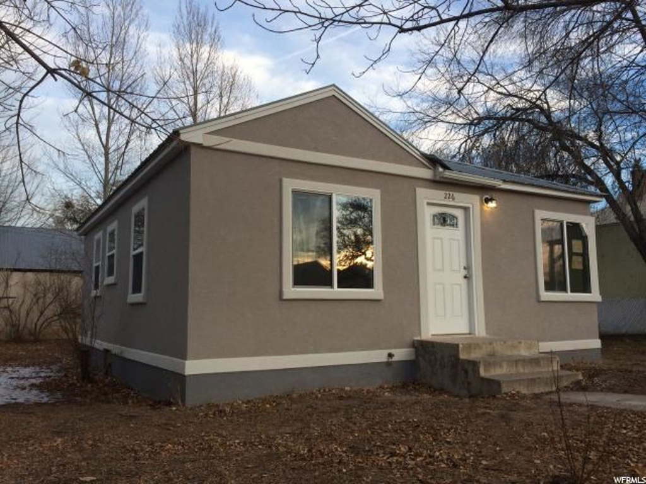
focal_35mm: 29
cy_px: 242
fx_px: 541
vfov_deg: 48.2
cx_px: 323
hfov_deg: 61.7
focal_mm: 4.15
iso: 32
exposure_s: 1/306
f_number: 2.2
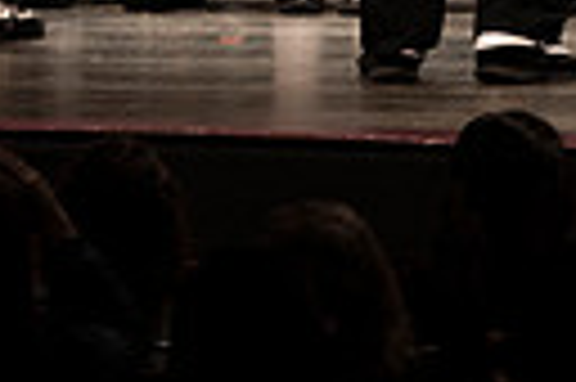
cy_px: -481
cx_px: -585
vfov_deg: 1.5
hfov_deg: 2.3
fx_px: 14430
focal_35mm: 903
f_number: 2.8
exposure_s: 1/500
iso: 2500
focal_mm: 200
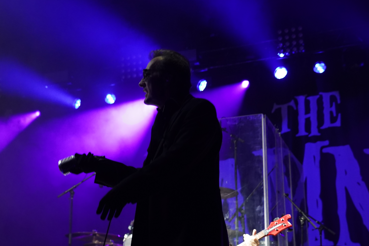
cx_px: 147
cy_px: 161
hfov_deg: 28.4
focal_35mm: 71
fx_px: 728
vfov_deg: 19.1
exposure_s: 1/160
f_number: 4
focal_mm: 46
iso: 4000
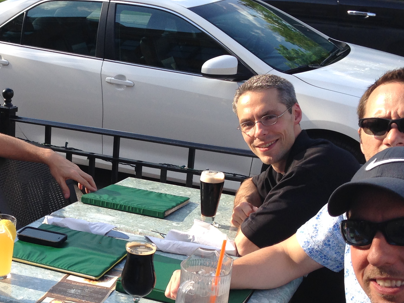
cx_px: 86
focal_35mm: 67
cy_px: 209
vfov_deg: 21.8
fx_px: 782
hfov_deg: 28.4
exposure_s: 1/497
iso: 50
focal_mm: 4.12
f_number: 2.4
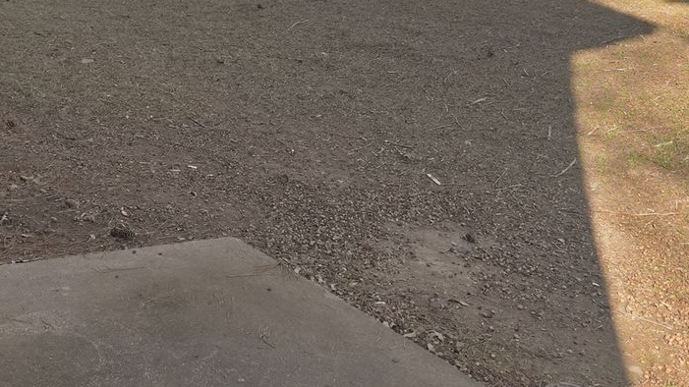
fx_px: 895
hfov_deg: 41.7
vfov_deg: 22.2
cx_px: 246
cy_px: -102
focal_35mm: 49
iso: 800
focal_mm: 16
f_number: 7.1
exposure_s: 1/500
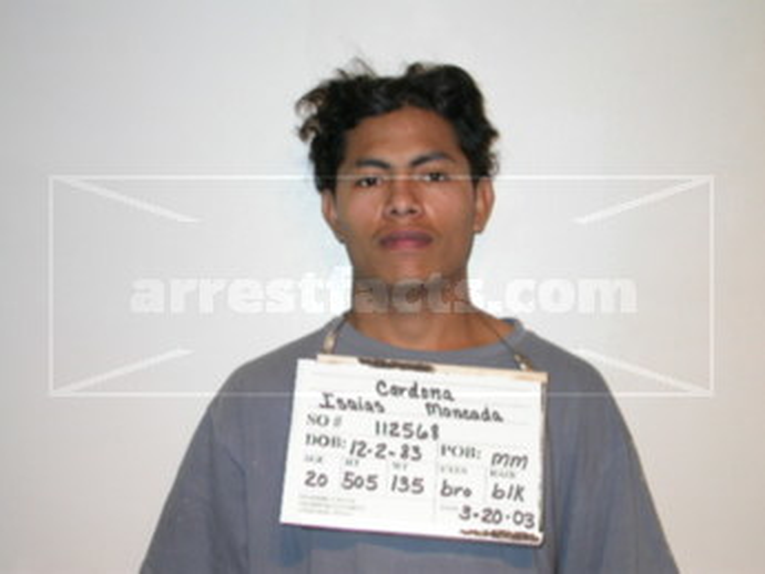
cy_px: 287
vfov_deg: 24.4
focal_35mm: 60
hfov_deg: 32.2
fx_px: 1326
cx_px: 382
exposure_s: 1/60.3
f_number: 3.1
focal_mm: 12.6
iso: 100
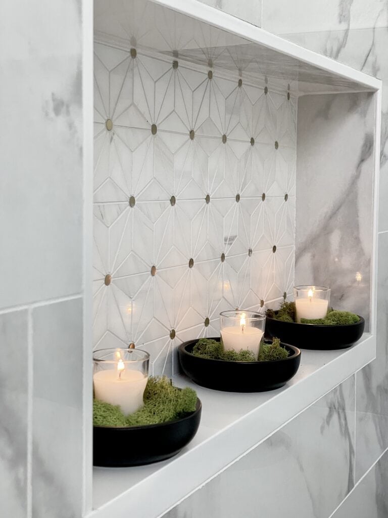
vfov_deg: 36.8
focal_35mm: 52
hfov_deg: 28.0
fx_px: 777
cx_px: 194
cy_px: 259
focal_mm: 6
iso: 200
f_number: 2
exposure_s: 1/60
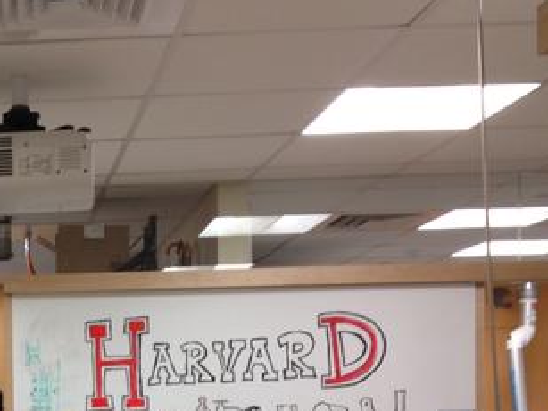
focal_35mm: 82
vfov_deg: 17.4
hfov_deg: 22.4
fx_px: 1298
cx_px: -73
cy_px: 449
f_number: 2.4
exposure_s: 1/20
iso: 80
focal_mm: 4.28
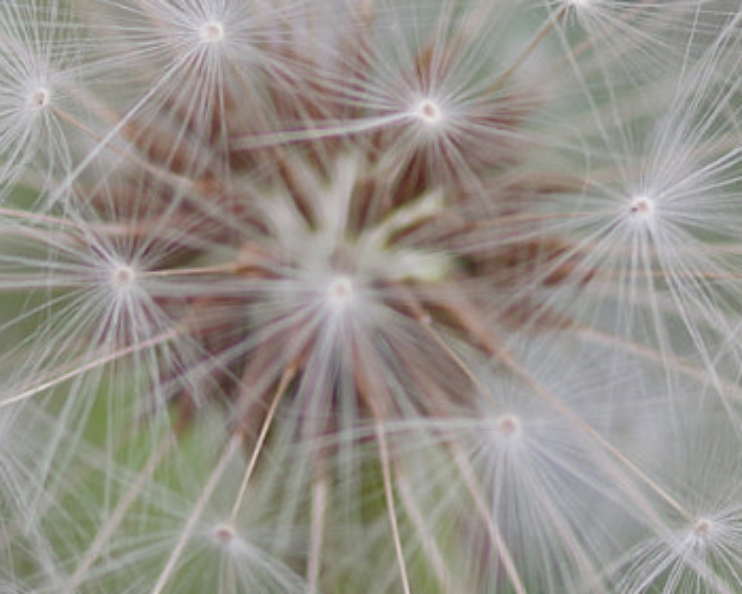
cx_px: 818
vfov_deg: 4.8
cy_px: 38
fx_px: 7071
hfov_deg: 6.0
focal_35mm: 322
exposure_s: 1/160
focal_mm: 50
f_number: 3.5
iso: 200
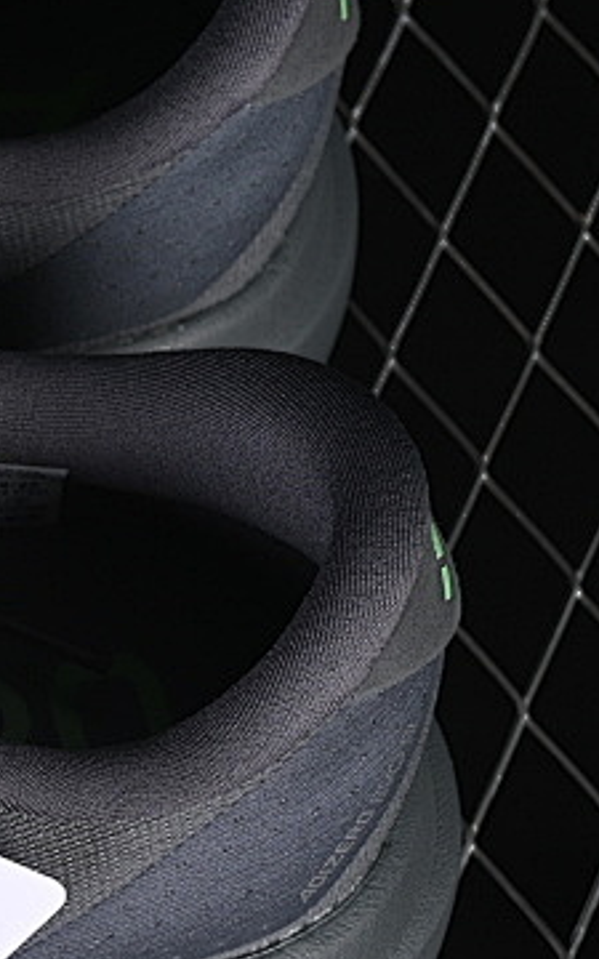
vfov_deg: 9.2
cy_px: 517
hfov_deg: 5.6
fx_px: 5981
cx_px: -623
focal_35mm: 229
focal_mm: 50
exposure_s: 1/60
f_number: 6.3
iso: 160
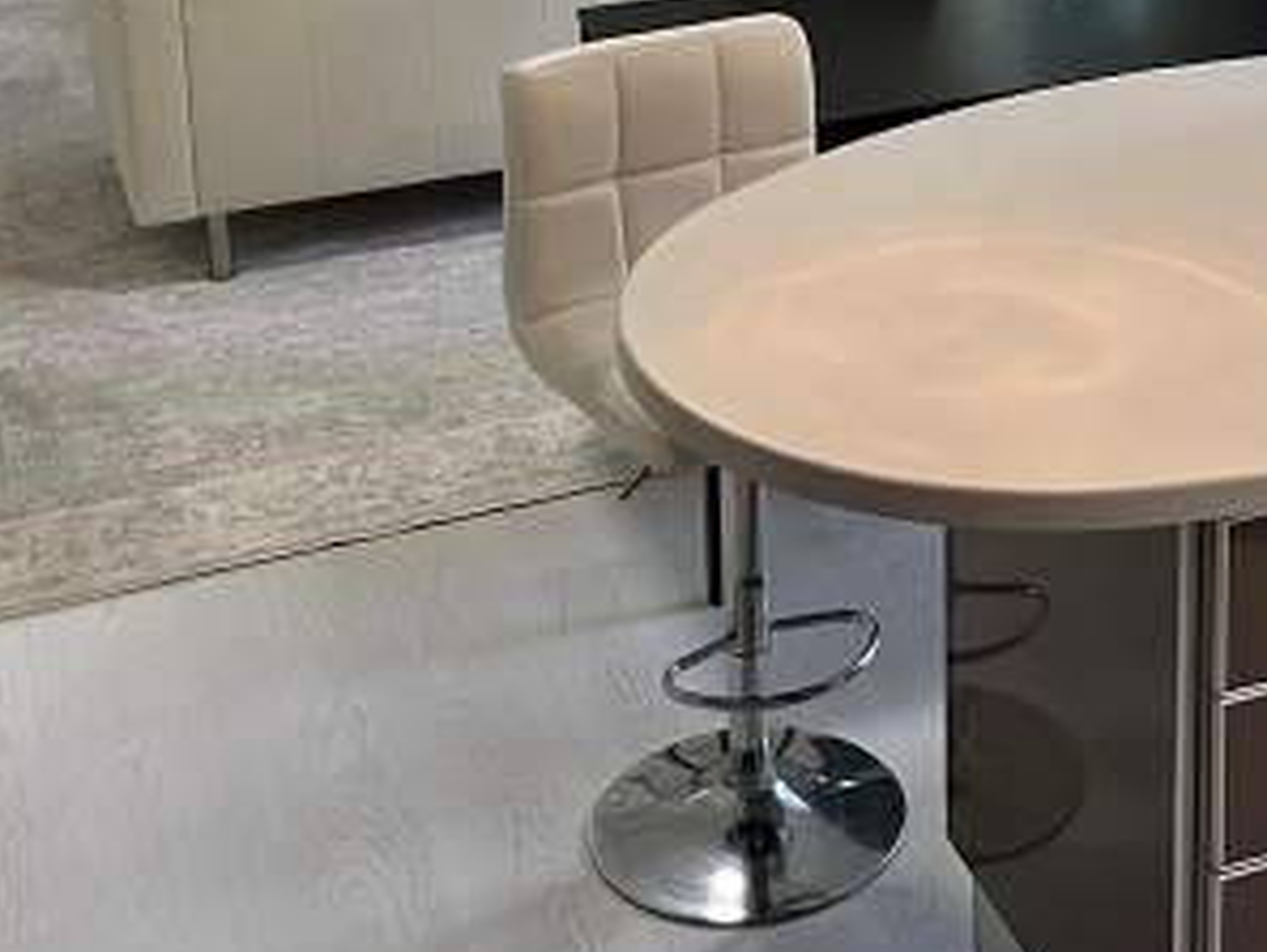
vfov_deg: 19.8
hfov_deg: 27.1
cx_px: 1049
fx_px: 2563
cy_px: -166
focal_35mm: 70
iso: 80
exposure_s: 1/60
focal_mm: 5.1
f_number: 1.6
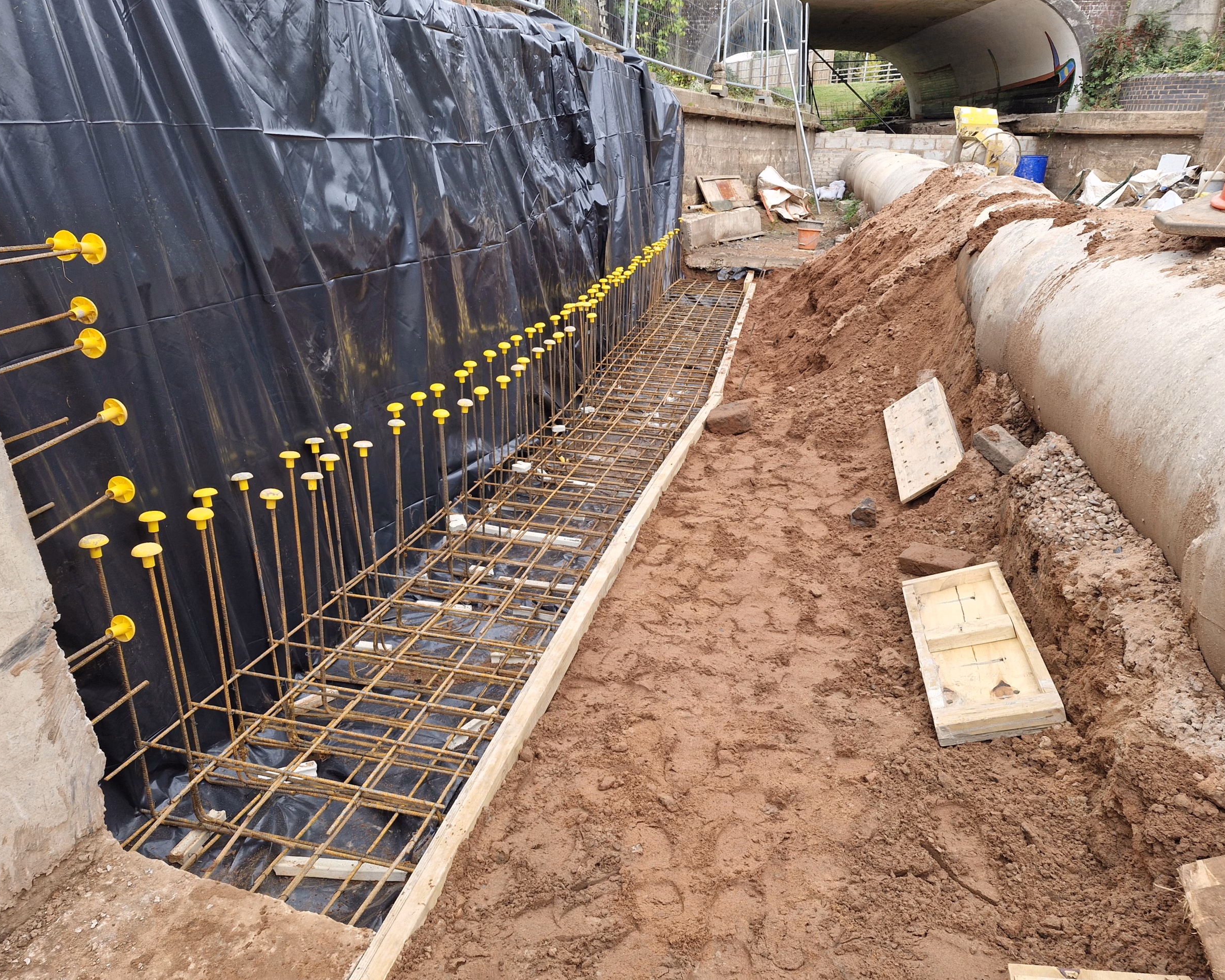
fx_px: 870
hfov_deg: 70.2
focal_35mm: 24
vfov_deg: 58.8
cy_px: 490
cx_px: 575
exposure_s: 1/180
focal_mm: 5.54
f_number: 1.8
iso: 50
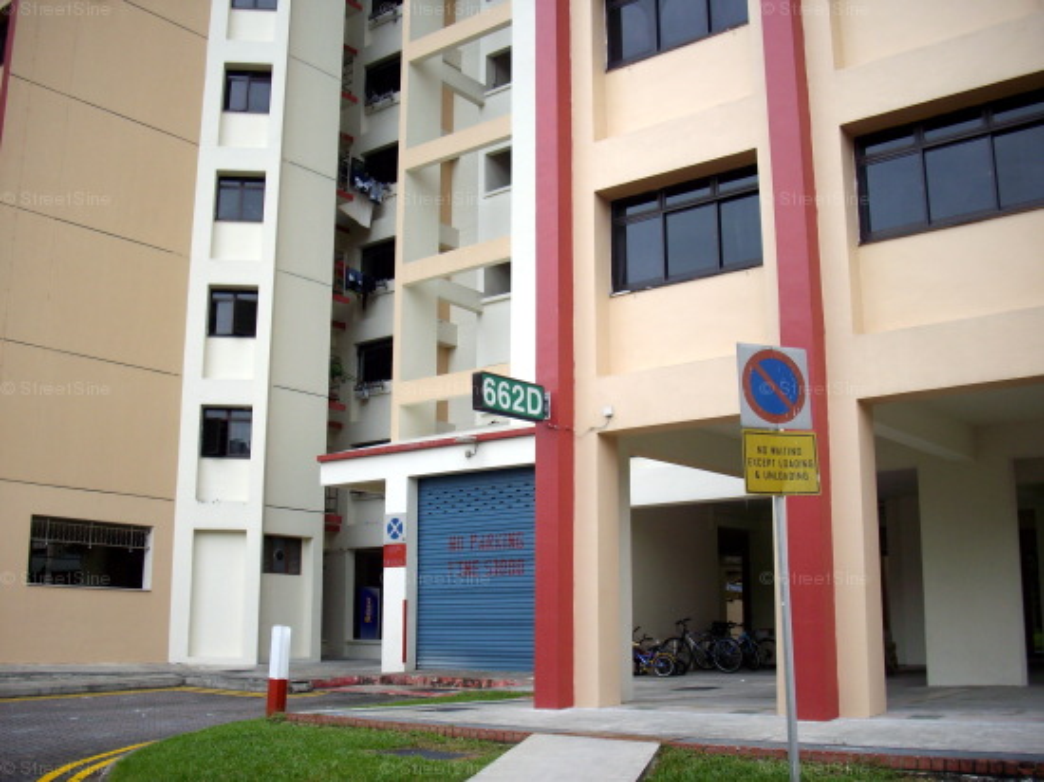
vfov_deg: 38.6
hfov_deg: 50.2
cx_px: 522
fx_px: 1115
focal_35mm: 37
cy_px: 391
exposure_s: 1/320
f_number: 2.8
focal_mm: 6.2
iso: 80
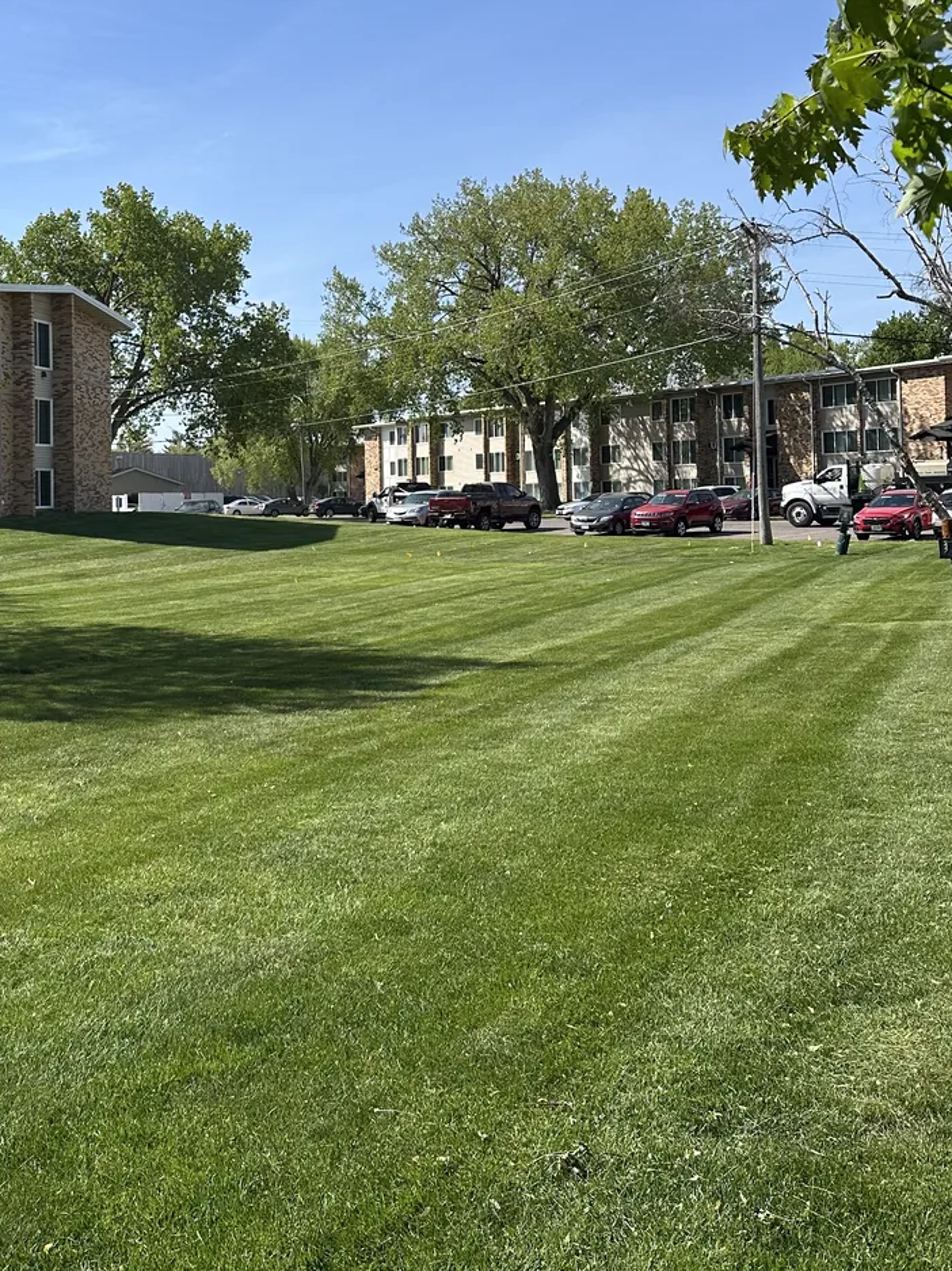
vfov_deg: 45.4
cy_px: 468
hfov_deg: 34.4
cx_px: 245
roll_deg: +2.9
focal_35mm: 41
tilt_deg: +2.5
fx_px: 1504
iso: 80
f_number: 1.78
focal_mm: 6.86
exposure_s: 1/3861
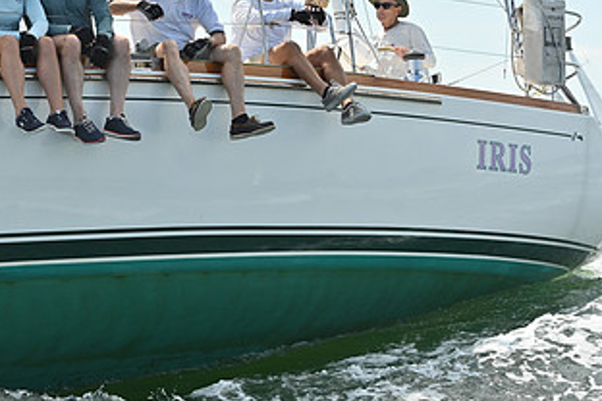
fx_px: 2174
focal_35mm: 130
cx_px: 52
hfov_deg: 15.6
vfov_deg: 10.5
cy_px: 67
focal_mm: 70
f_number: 5.6
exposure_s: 1/1250
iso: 250
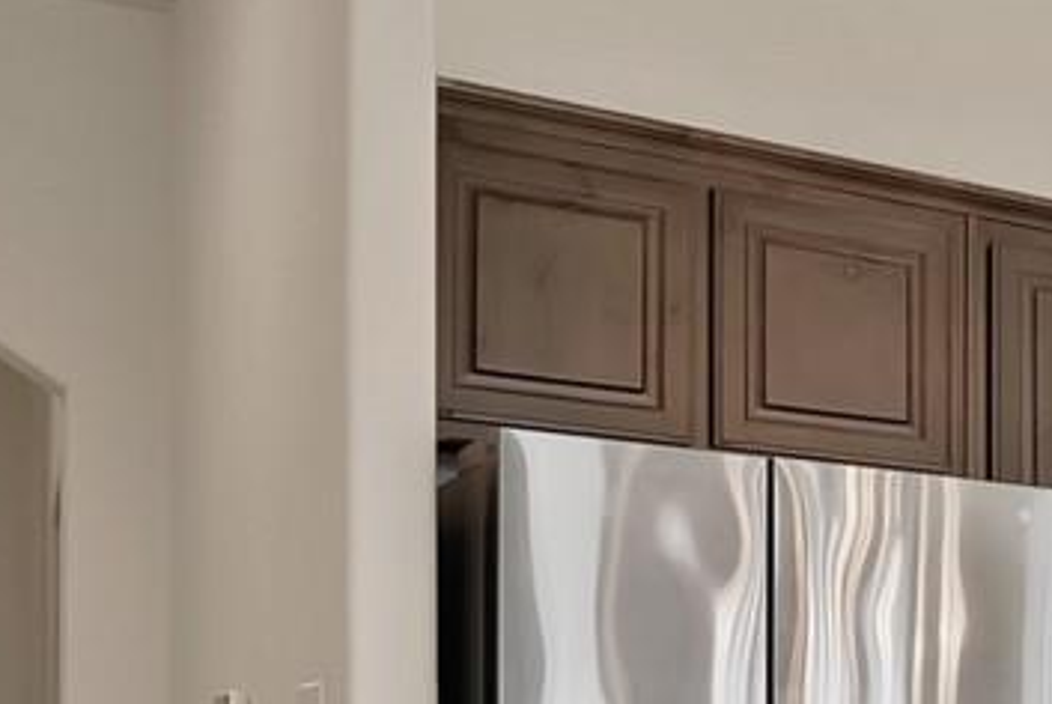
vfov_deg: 19.0
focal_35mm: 68
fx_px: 1989
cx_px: 1845
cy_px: 838
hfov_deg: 21.1
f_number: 9
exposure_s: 1/2
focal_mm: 12
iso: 640
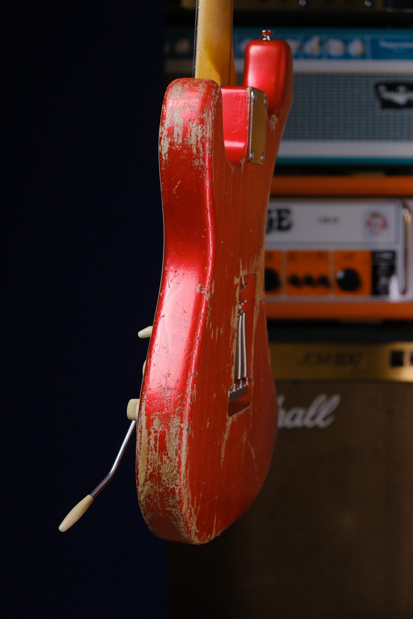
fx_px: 1153
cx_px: 206
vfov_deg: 30.1
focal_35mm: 67
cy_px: 310
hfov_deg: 20.3
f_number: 4
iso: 800
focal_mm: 44.4
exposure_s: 1/180
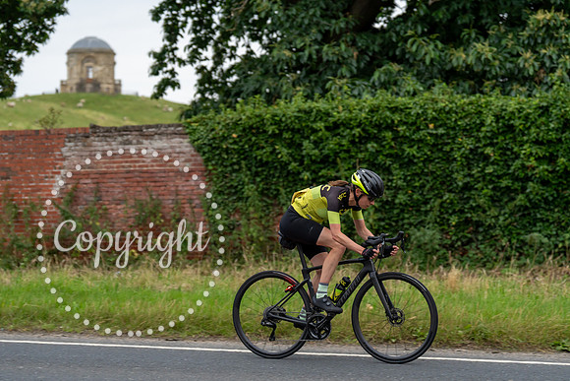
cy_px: 190
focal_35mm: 84
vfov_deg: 16.3
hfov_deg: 24.2
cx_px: 285
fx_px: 1330
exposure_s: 1/800
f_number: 2.8
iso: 1000
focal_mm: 84
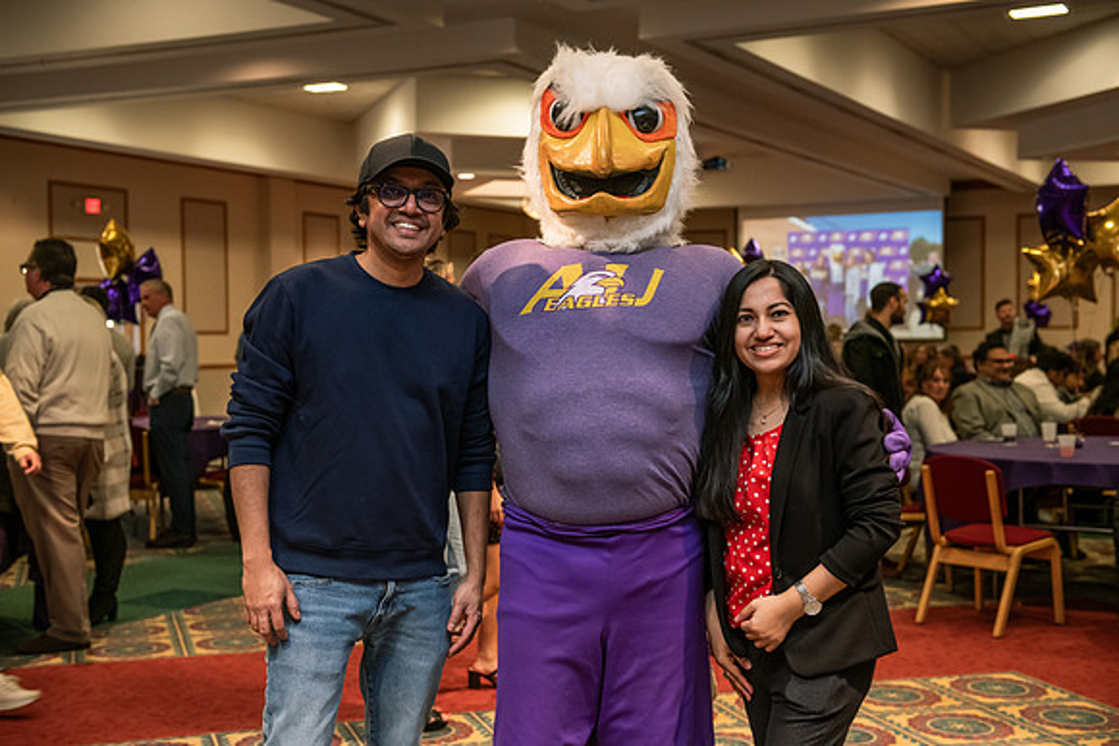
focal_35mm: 50
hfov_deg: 39.6
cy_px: 373
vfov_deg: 27.0
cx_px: 560
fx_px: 1554
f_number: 3.5
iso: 1600
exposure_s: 1/160
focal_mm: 50
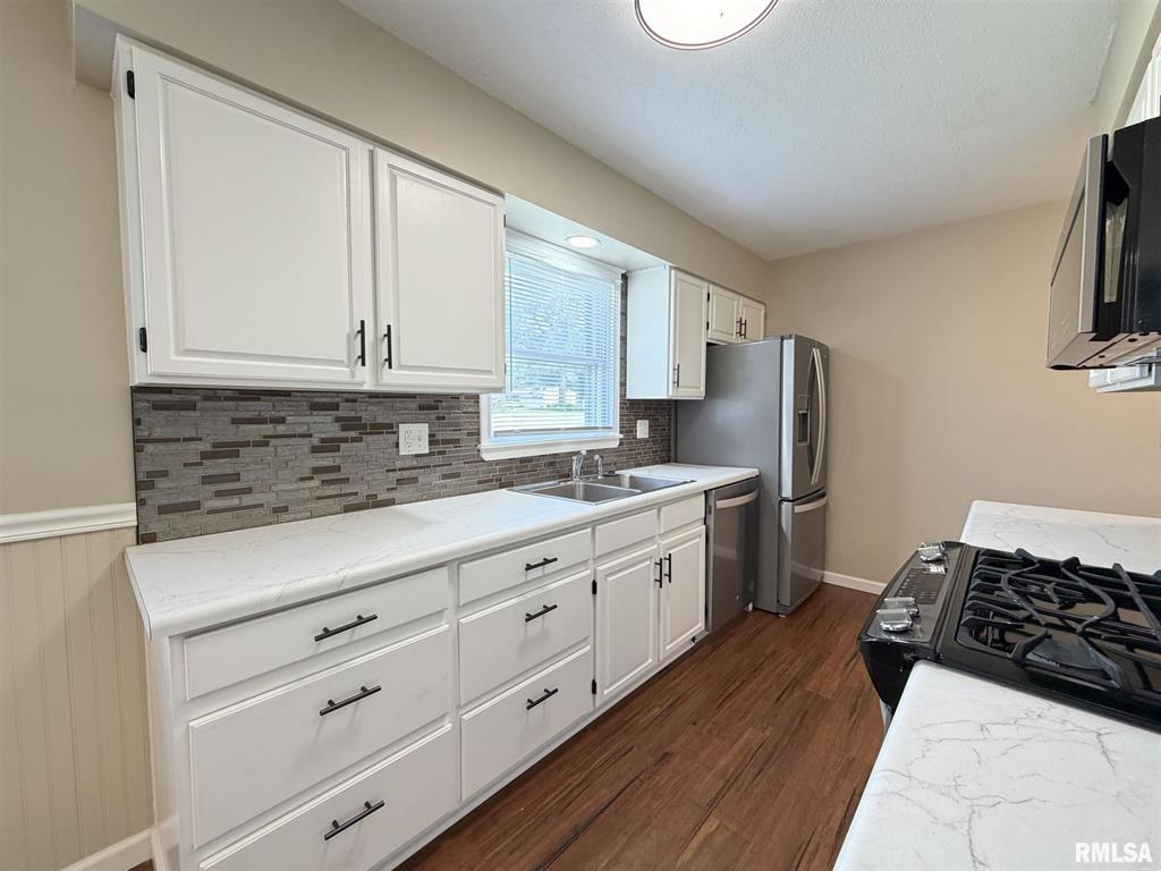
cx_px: 580
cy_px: 436
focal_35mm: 14
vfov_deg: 85.7
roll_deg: -0.1
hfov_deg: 102.1
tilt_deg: -2.7
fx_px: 470
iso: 250
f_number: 2.2
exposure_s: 1/60
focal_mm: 2.22
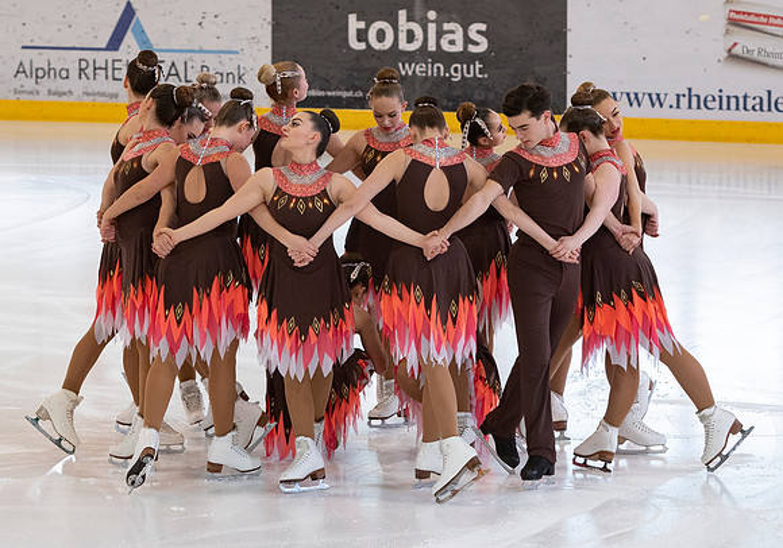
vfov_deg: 5.5
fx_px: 5718
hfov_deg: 7.8
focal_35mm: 259
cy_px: 243
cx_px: 384
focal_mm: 112
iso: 640
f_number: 4
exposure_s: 1/320
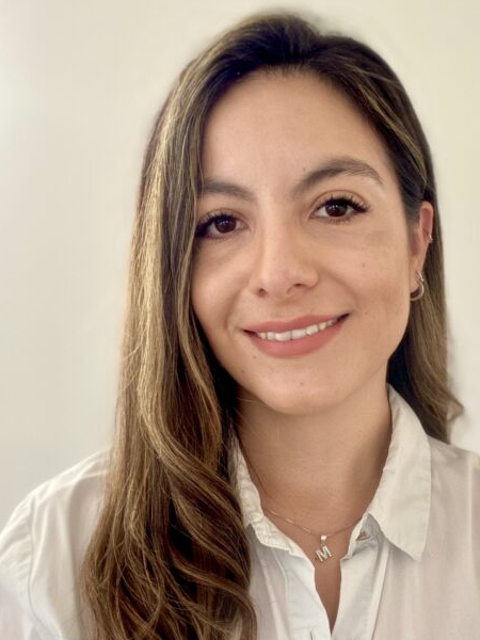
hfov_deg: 35.8
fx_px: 740
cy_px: 355
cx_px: 298
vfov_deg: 46.7
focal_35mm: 40
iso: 125
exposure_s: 1/60
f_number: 2.2
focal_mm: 2.71
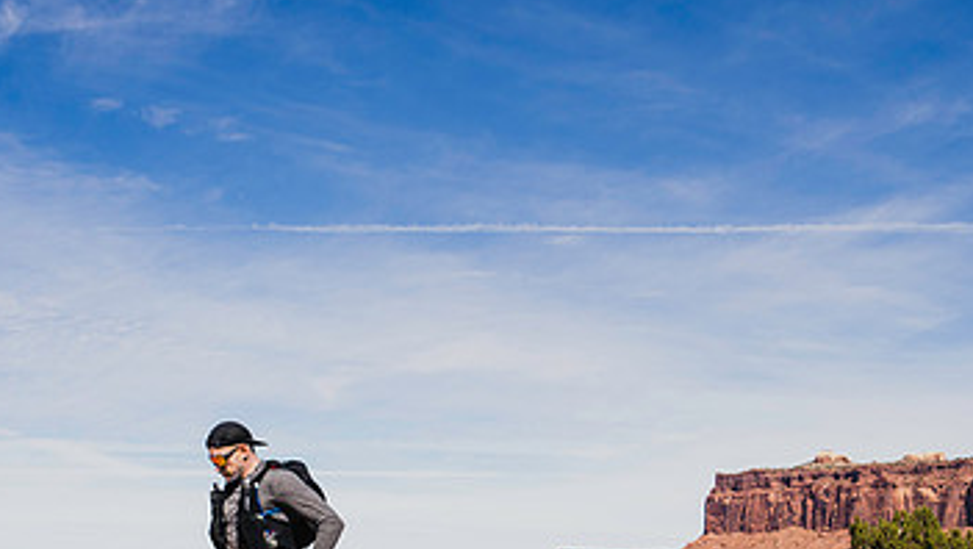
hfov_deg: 34.9
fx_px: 1549
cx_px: 491
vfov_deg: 19.6
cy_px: 515
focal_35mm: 60
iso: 160
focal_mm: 32
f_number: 4.5
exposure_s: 1/1250
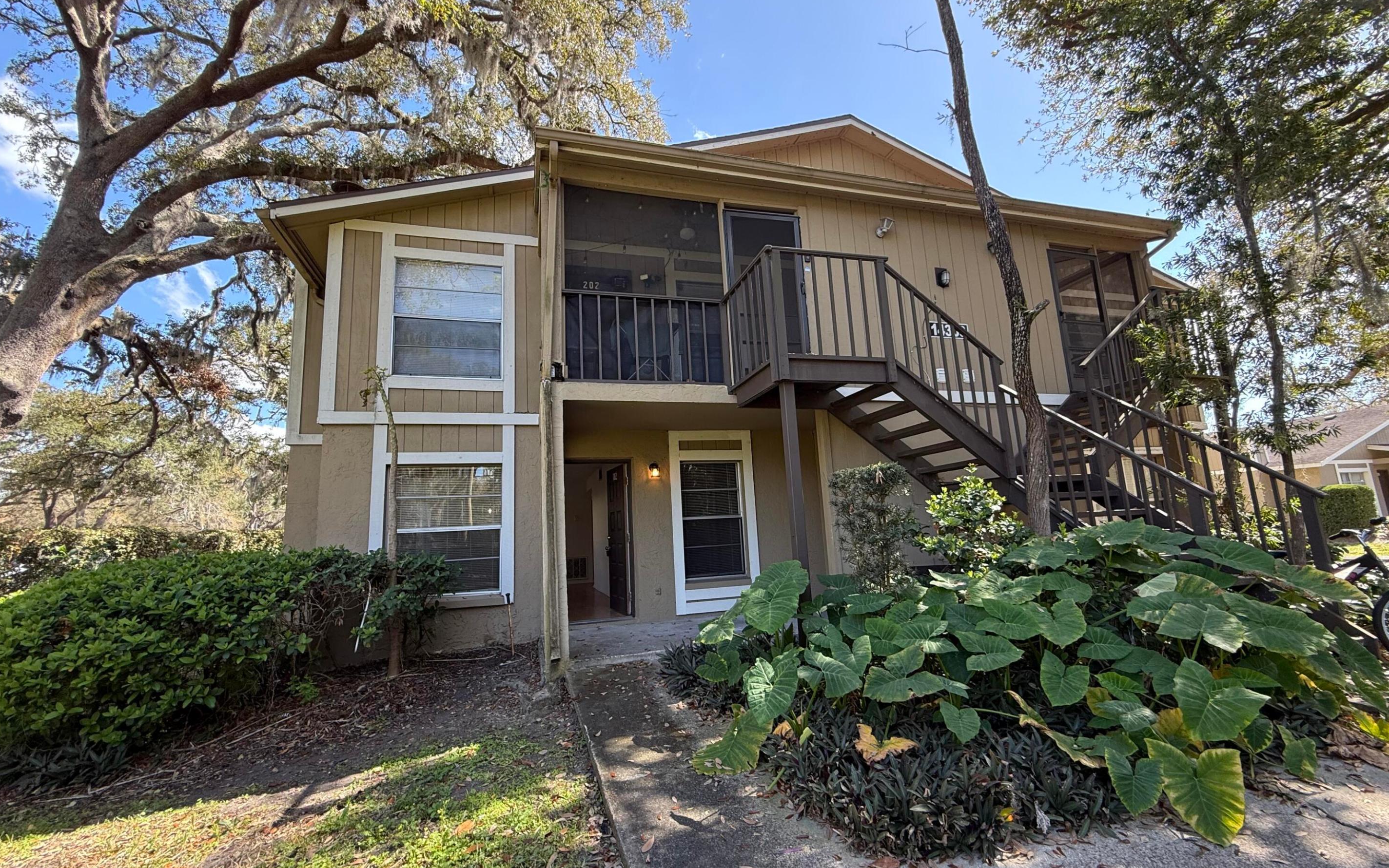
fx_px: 568
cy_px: 436
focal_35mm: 15
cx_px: 695
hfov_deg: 101.5
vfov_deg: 74.8
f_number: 2.2
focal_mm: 2.22
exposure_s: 1/116
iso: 64
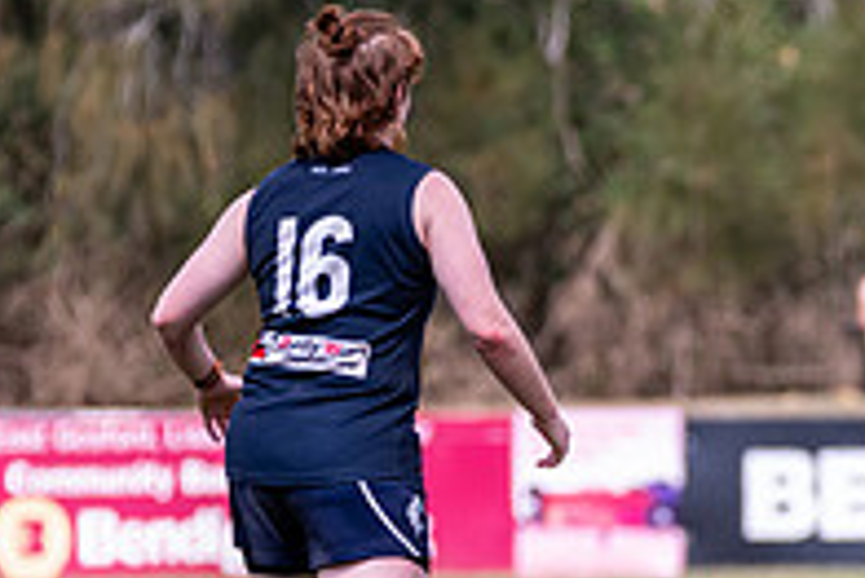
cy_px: 514
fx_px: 21953
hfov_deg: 2.3
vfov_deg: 1.5
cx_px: 905
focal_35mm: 913
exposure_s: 1/2000
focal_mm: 300
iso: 800
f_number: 6.3
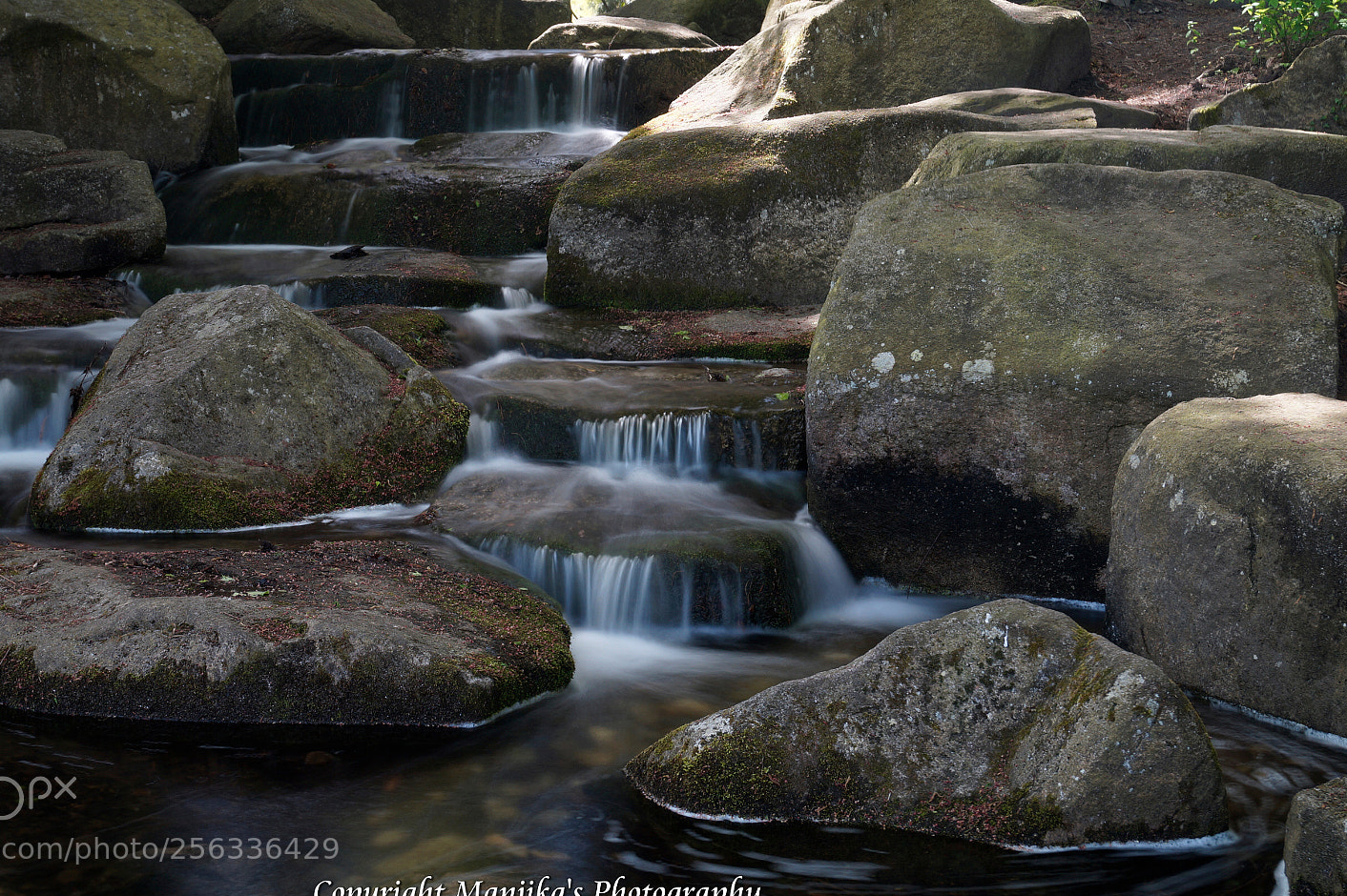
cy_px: 416
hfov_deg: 38.9
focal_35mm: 51
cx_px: 603
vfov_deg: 26.5
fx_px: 1907
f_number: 8
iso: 100
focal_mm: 30
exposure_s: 3.2
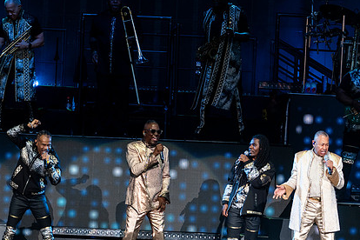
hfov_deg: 5.1
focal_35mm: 401
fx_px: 4010
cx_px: 148
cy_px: 114
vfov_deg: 3.4
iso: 1000
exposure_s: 1/500
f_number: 5.3
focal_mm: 210
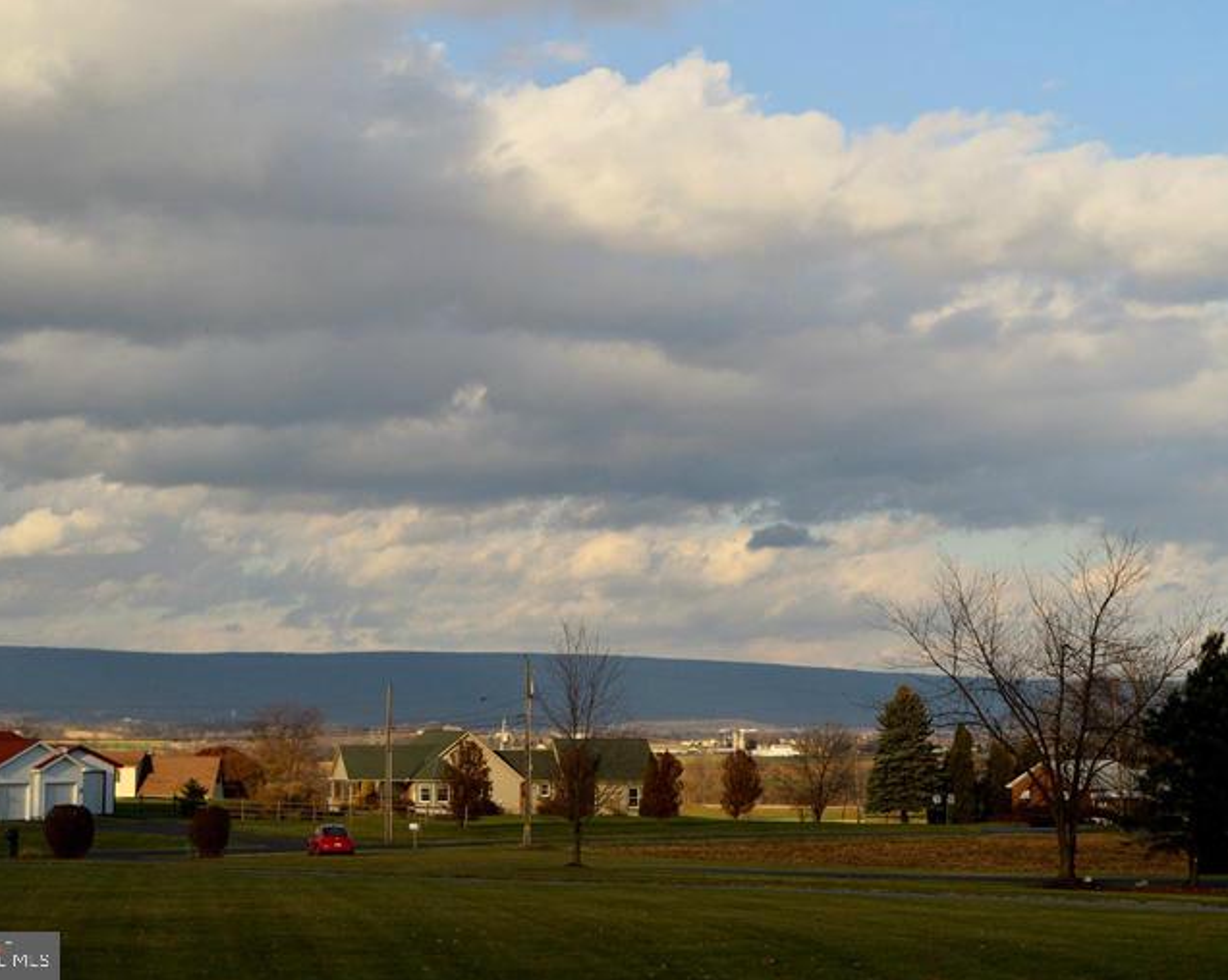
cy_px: 491
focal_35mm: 68
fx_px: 2470
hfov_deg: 27.9
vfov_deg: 22.5
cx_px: 641
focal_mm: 40
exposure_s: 1/500
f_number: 11
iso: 360
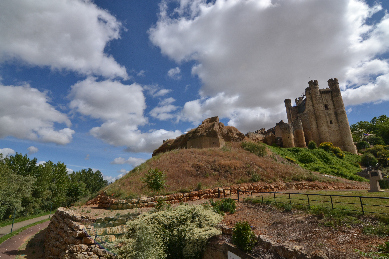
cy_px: 130
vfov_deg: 67.4
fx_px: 194
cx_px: 194
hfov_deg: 90.0
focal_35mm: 18
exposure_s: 1/1000
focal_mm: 12
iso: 400
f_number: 11
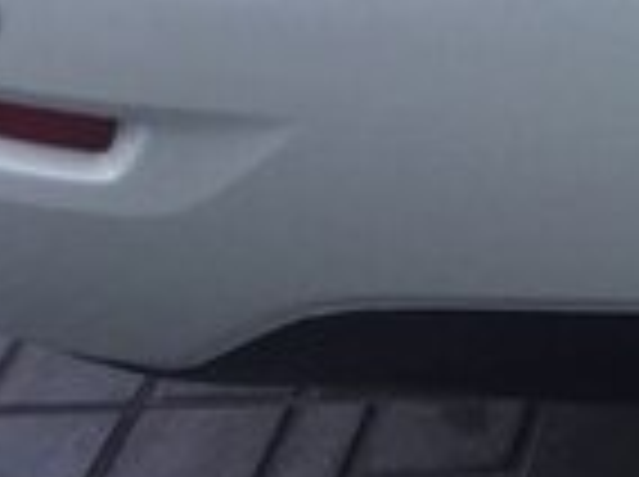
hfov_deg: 12.9
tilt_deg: -25.6
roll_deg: -0.2
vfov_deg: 10.3
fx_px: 2488
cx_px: 1233
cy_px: -403
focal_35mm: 135
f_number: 2.2
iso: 32
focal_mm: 4.15
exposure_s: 1/246
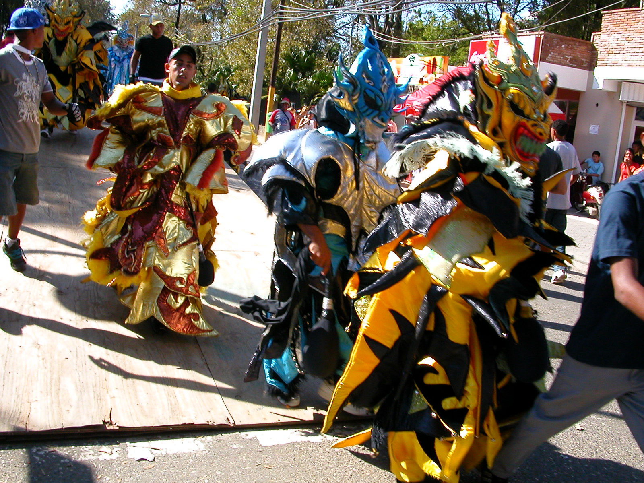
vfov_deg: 38.7
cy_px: 242
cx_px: 322
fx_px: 688
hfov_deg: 50.1
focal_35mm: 37
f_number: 4.5
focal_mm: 5.6
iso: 100
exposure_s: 1/239
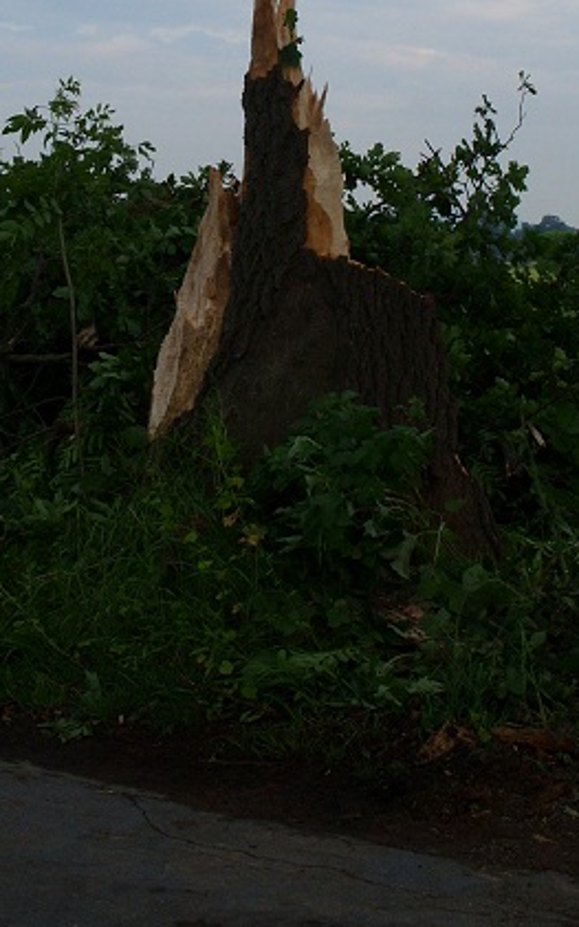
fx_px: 1970
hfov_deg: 16.7
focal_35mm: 78
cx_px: 280
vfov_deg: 25.8
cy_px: 139
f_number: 5.7
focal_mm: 7.8
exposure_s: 1/184
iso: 50
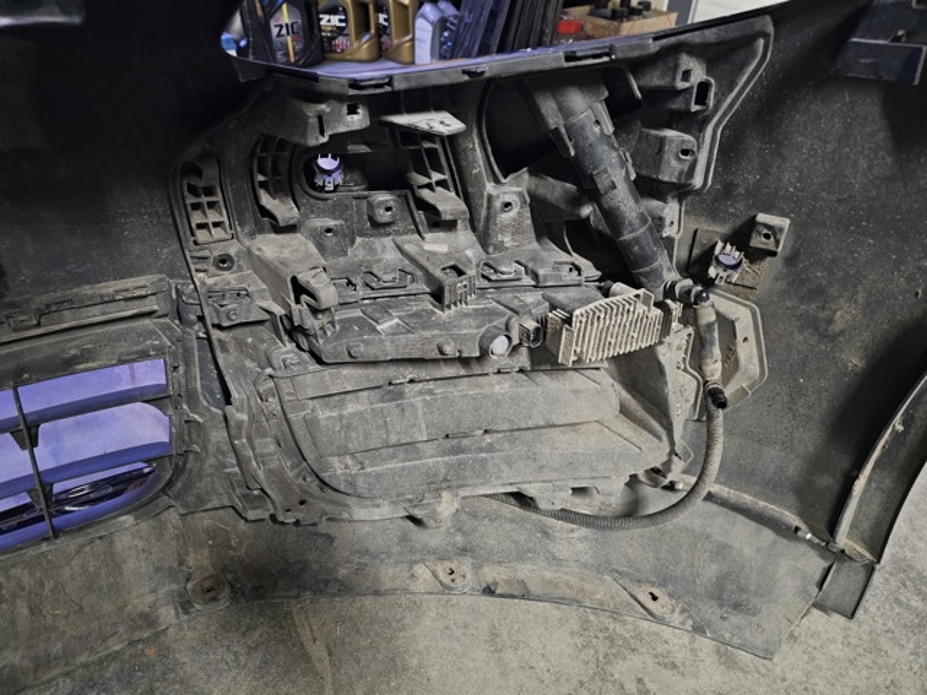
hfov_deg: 73.9
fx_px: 616
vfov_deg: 58.9
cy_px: 348
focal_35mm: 23
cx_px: 464
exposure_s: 1/25
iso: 1000
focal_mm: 6.3
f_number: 1.7
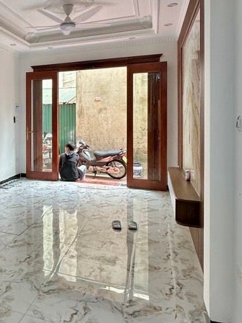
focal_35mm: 32
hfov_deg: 40.4
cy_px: 121
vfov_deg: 56.1
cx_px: 19
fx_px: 298
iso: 100
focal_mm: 2.22
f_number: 2.2
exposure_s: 1/99
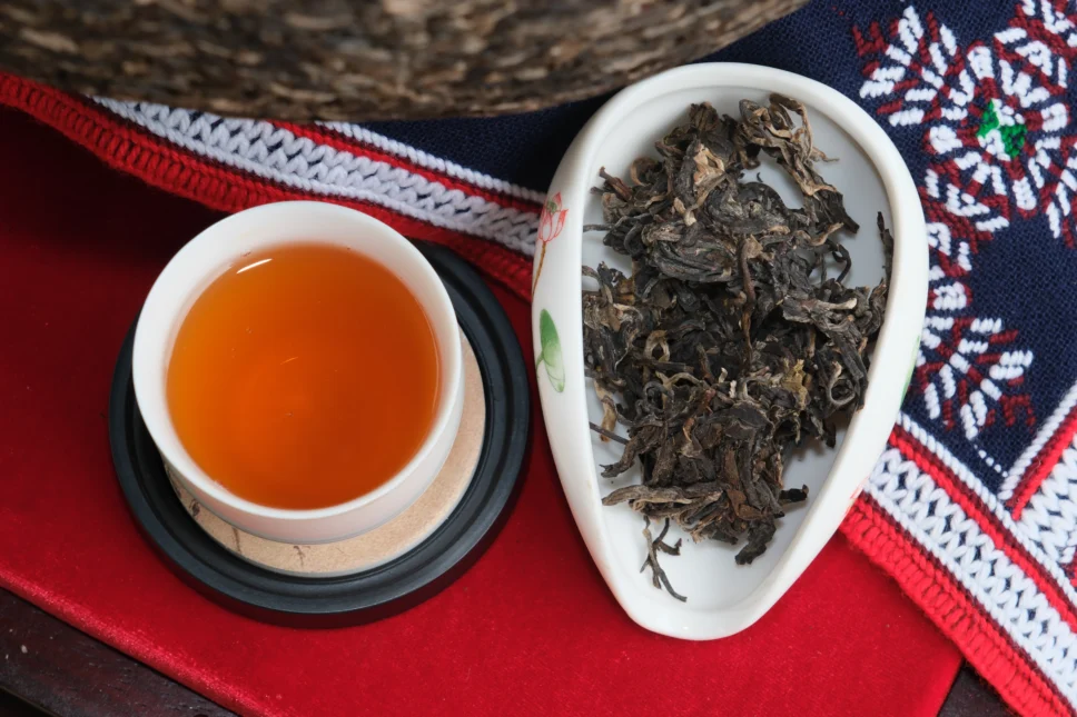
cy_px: 358
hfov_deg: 17.1
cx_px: 538
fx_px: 3589
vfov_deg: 11.4
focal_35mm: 120
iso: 320
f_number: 8
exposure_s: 1/20
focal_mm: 80
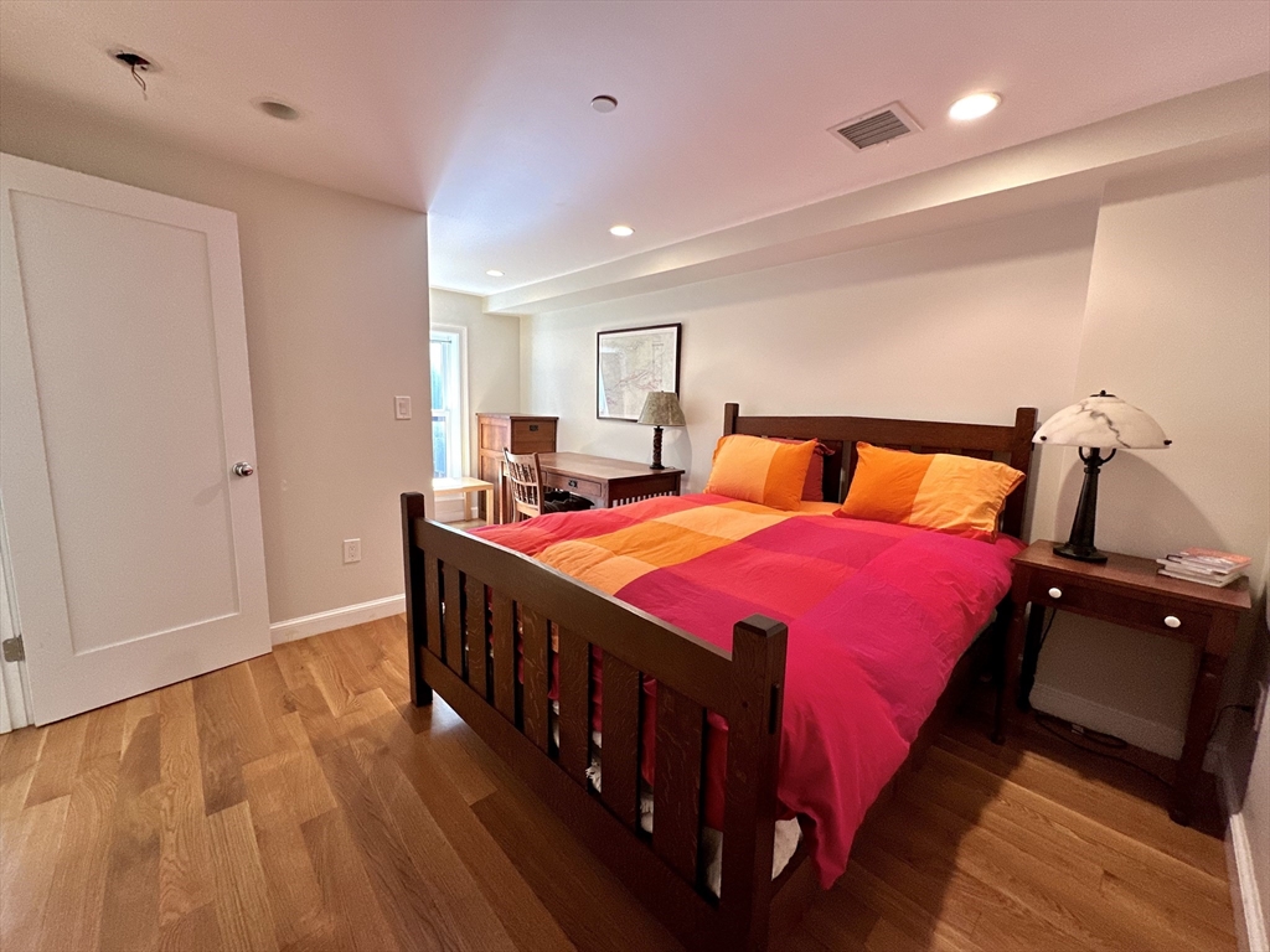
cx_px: 635
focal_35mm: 14
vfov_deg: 85.7
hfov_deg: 102.1
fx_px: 514
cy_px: 476
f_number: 2.2
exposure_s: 1/120
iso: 250
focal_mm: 2.22
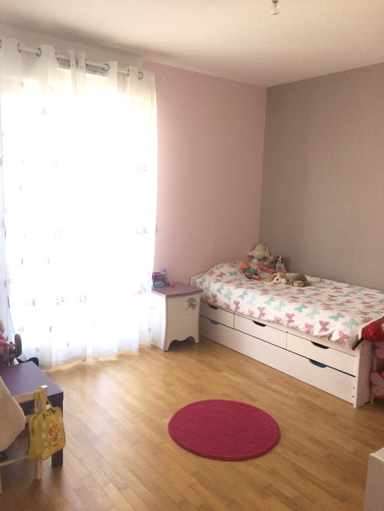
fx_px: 429
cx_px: 192
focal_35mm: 29
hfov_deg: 48.3
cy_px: 256
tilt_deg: -11.9
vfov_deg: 61.6
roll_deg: -0.5
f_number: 2.2
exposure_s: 1/104
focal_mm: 4.15
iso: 32
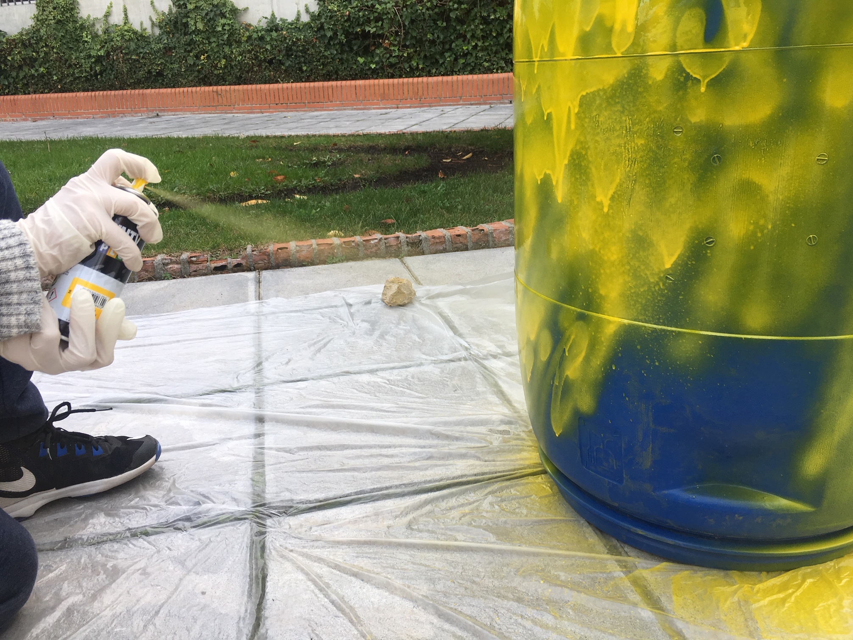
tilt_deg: -19.2
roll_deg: +3.4
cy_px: 320
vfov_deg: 48.2
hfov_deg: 61.7
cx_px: 426
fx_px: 715
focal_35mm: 29
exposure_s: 1/255
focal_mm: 4.15
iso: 25
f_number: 2.2
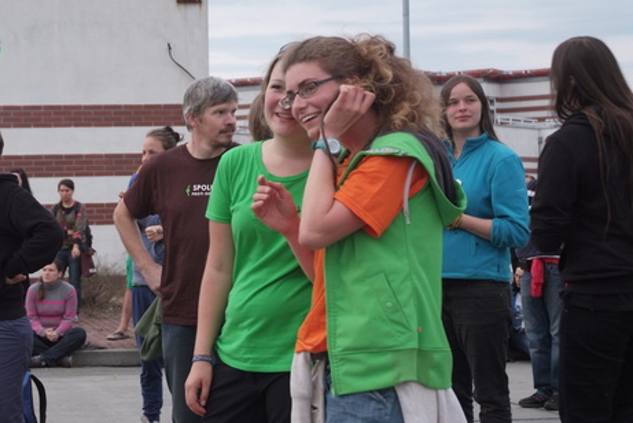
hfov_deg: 22.1
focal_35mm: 91
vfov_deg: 15.0
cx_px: 133
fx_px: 1601
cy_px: 238
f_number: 4.2
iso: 100
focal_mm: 35
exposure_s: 1/100
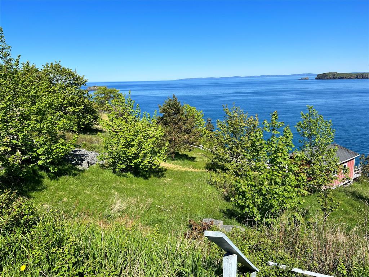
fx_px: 277
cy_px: 138
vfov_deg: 53.1
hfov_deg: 67.3
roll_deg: +2.0
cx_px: 184
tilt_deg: -11.9
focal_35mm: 26
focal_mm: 5.7
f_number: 1.5
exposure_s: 1/4444
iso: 50
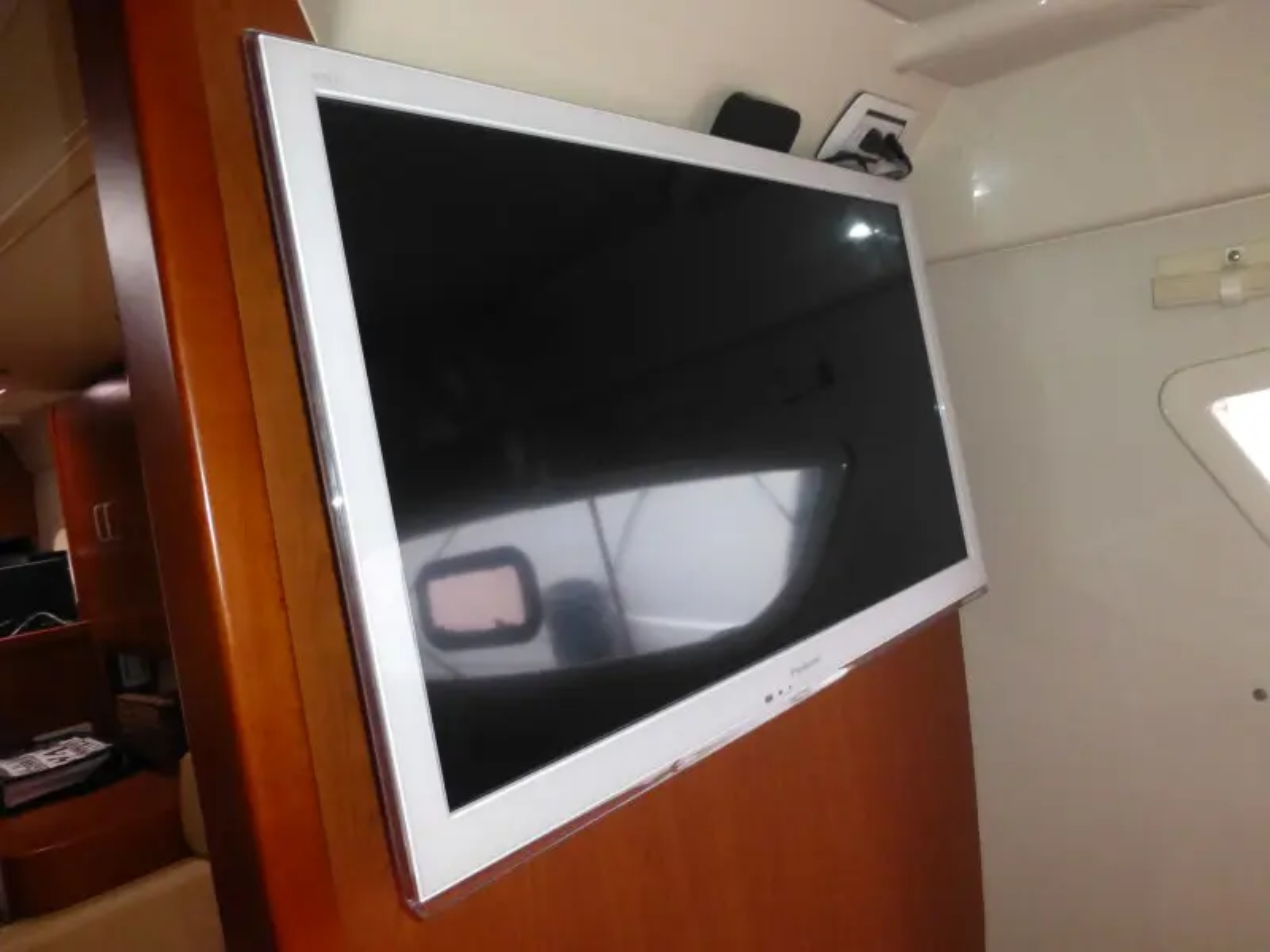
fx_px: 881
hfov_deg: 71.6
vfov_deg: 56.8
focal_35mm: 24
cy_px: 476
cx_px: 635
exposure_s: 1/60
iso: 800
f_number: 3.3
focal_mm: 4.3
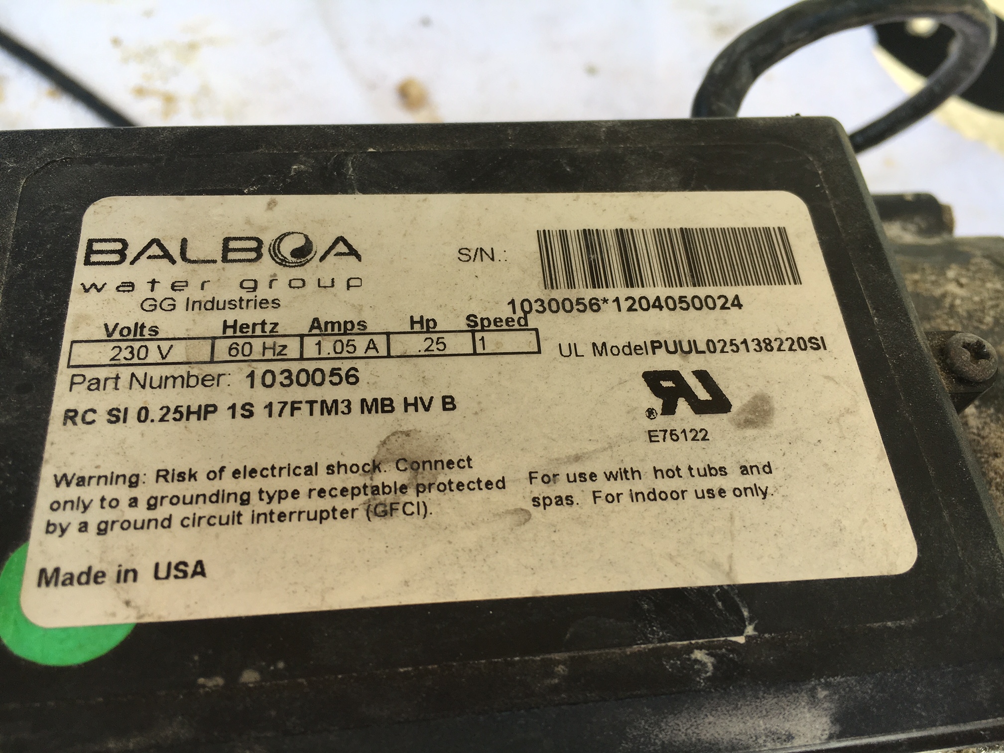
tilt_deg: -49.2
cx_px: 502
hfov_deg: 61.7
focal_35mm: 29
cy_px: 376
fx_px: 841
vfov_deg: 48.2
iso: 25
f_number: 2.2
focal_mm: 4.15
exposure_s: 1/363
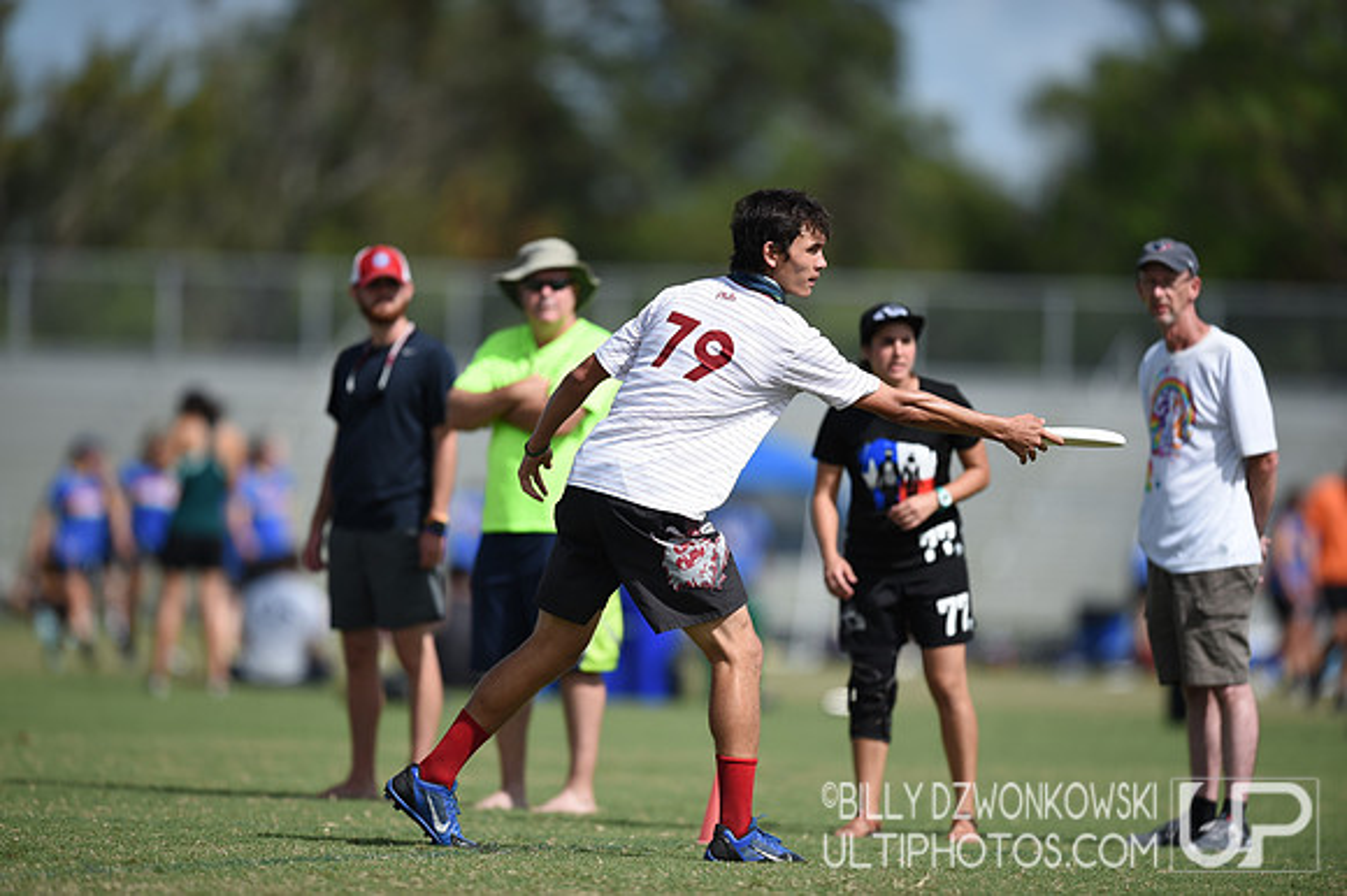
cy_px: 448
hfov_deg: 5.2
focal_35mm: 400
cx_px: 674
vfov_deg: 3.4
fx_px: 14958
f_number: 2.8
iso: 100
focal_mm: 400
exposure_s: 1/2500
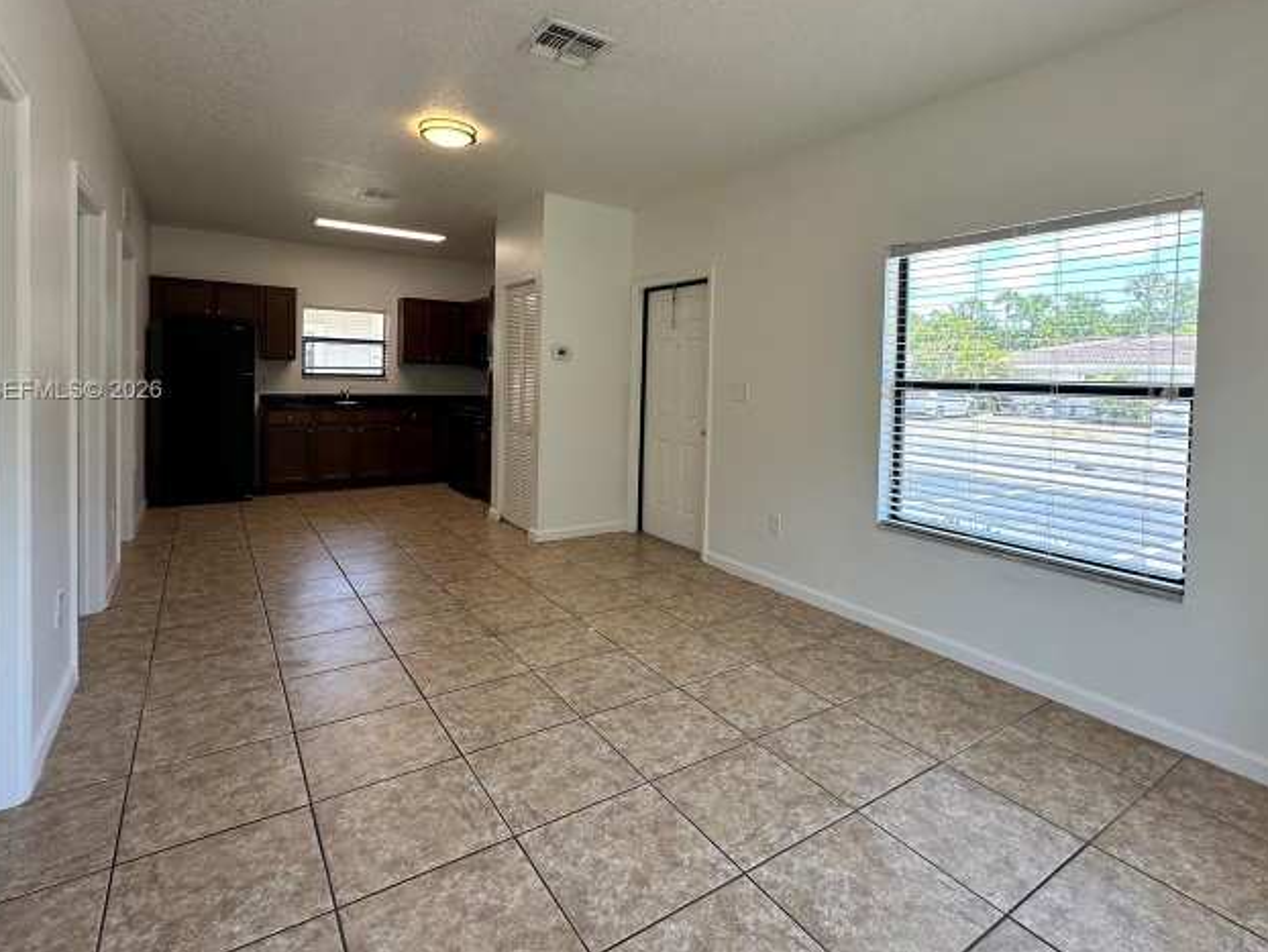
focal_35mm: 18
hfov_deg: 87.7
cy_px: 391
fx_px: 660
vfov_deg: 71.0
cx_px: 661
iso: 50
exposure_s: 1/120
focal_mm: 2.22
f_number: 2.2
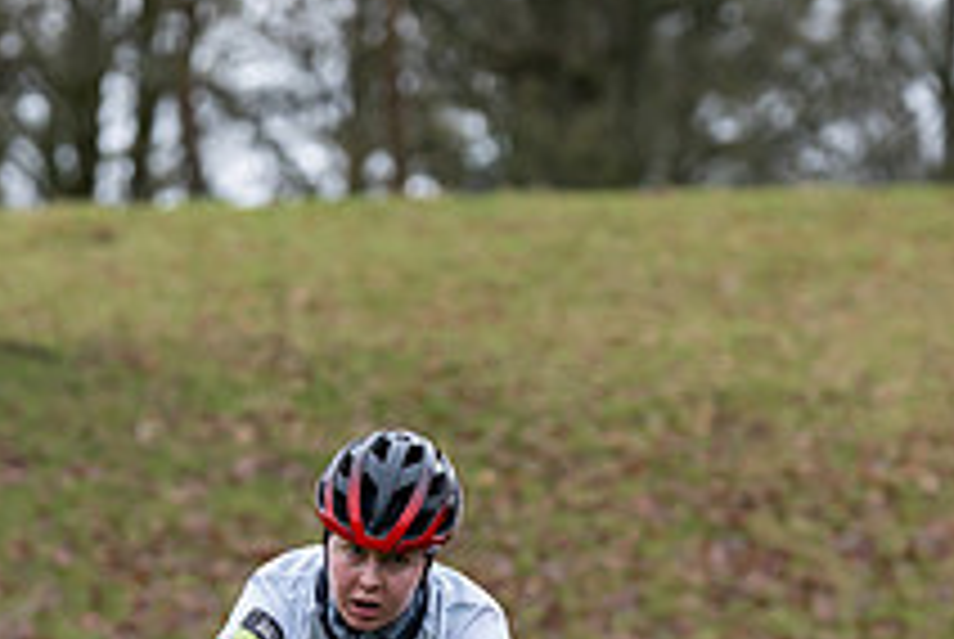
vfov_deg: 4.2
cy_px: 835
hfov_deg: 6.3
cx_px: 432
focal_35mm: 328
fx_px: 8704
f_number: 3.2
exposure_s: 1/1000
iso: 1250
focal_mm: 120
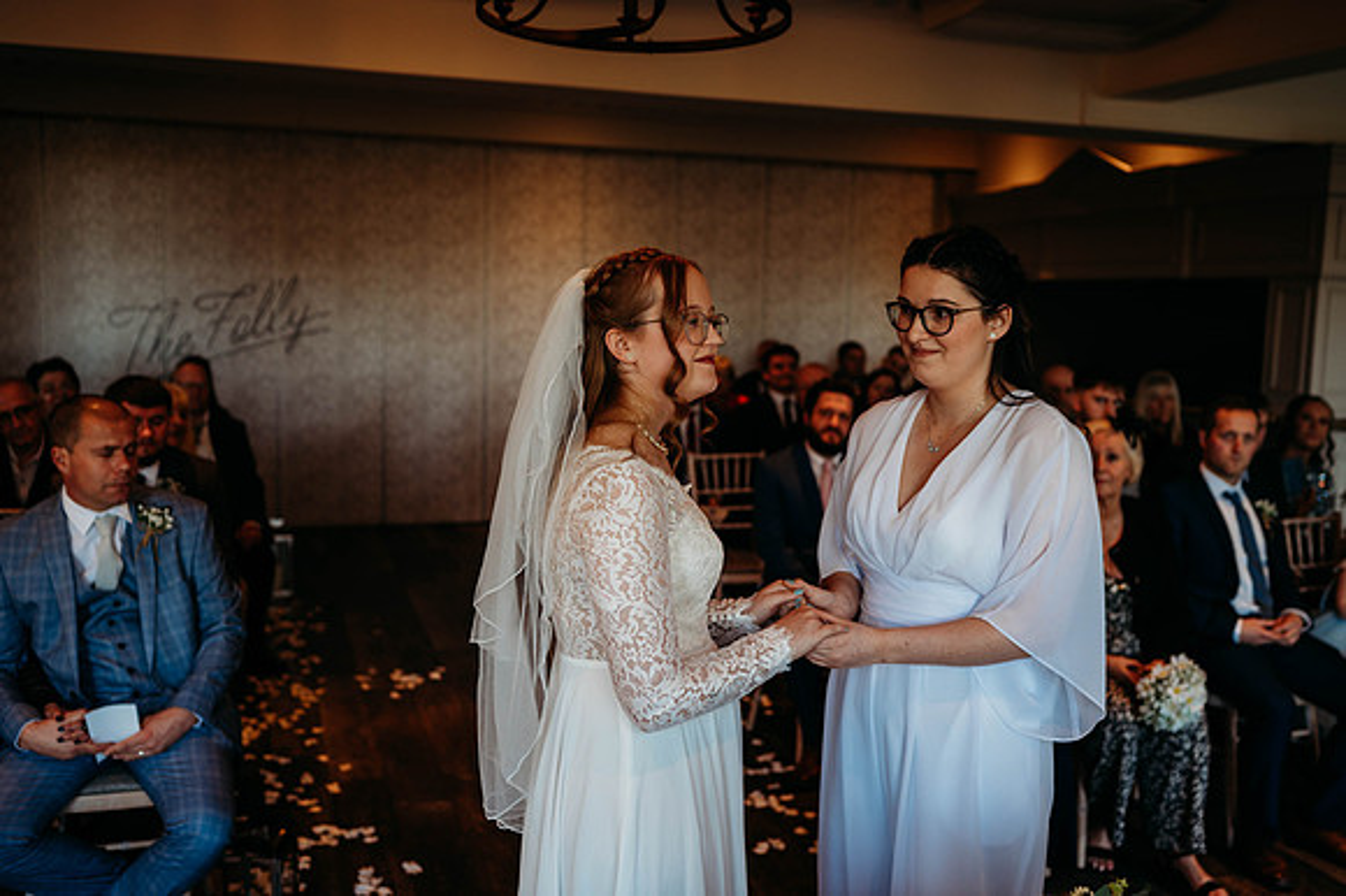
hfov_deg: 54.5
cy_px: 448
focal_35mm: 35
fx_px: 1308
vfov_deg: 37.8
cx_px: 673
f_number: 2.5
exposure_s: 1/200
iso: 250
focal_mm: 35
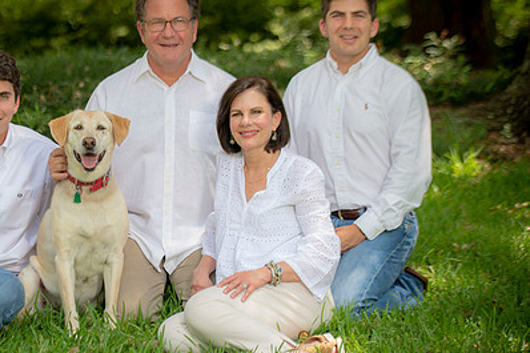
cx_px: 146
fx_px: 1825
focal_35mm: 124
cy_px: 169
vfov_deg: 11.0
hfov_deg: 16.5
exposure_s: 1/200
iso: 100
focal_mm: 85
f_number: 3.2
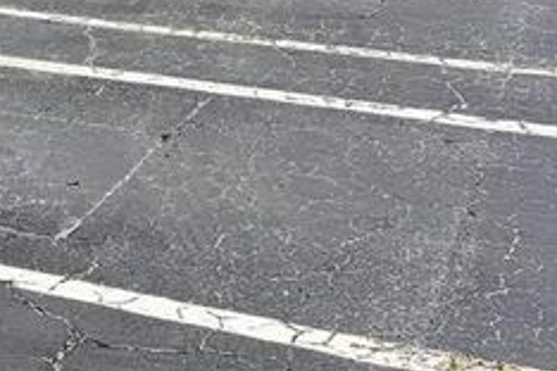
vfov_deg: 13.5
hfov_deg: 20.2
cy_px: -294
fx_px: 1408
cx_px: -200
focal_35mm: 91
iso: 80
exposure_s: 1/3953
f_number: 1.78
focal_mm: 6.76
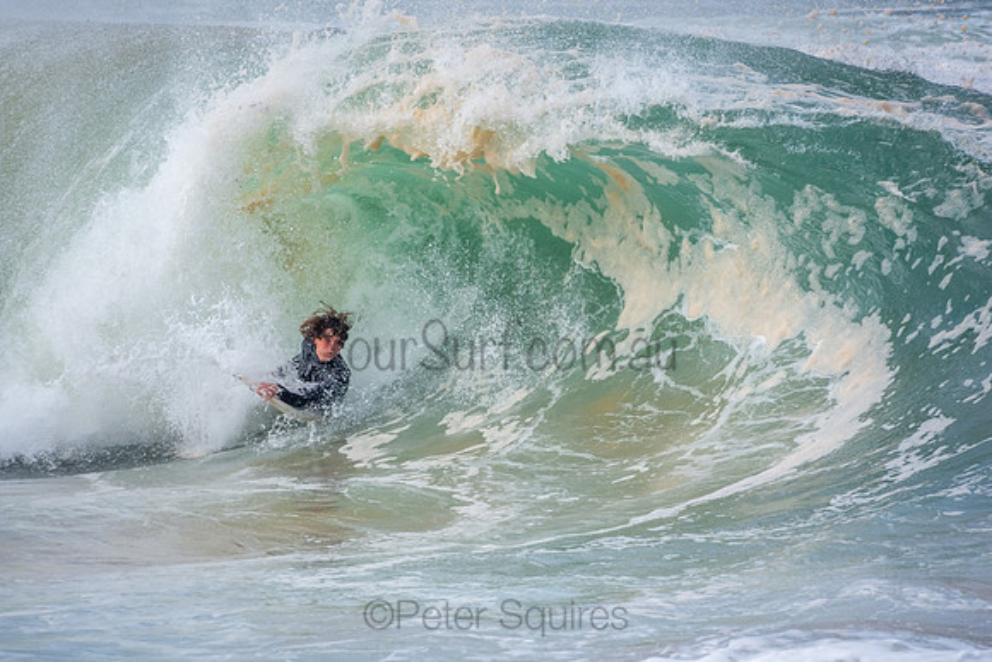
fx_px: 20671
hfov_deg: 2.7
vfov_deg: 1.8
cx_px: 496
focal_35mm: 750
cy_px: 331
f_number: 5.6
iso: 200
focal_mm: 500
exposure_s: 1/1000
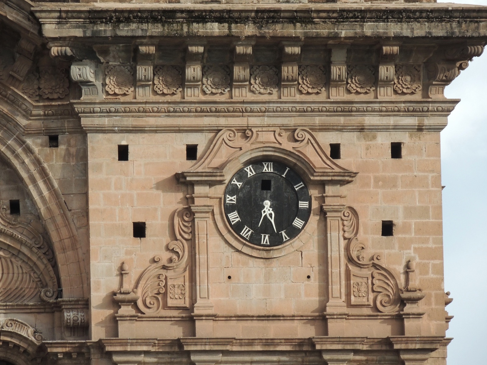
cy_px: 182
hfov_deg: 5.7
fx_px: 4924
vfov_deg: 4.2
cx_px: 244
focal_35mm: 350
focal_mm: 62.4
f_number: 4.8
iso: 360
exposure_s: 1/800
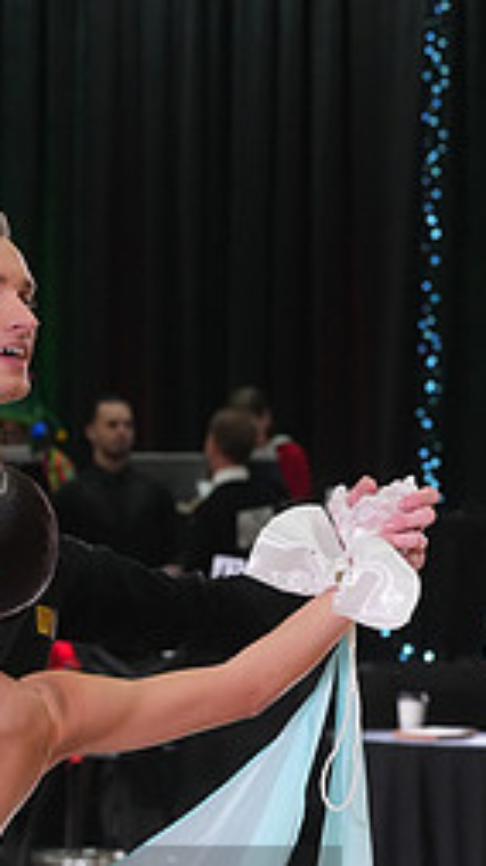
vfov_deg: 8.6
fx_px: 5737
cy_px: 962
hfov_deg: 4.8
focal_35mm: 250
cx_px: -128
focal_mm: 104
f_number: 8
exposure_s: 1/200
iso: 4000
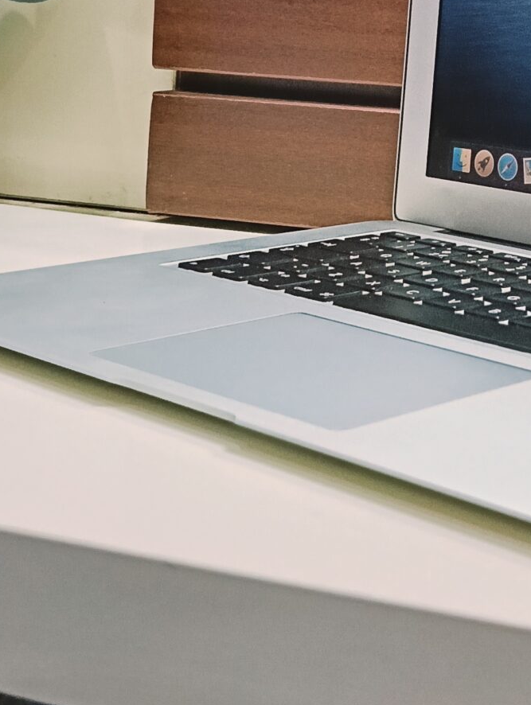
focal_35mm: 78
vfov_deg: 23.9
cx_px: 606
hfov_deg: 18.1
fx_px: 1592
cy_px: -6
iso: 640
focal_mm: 3.98
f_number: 1.8
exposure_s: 1/33.3
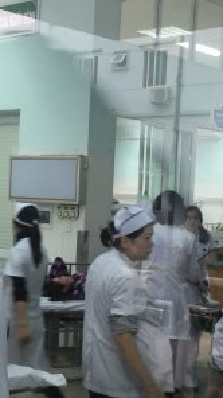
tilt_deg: -1.6
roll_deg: -3.0
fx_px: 748
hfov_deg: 16.7
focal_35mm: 71
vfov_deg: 29.7
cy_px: 219
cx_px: 14
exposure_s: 1/17
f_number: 2.2
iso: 50
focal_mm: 4.15
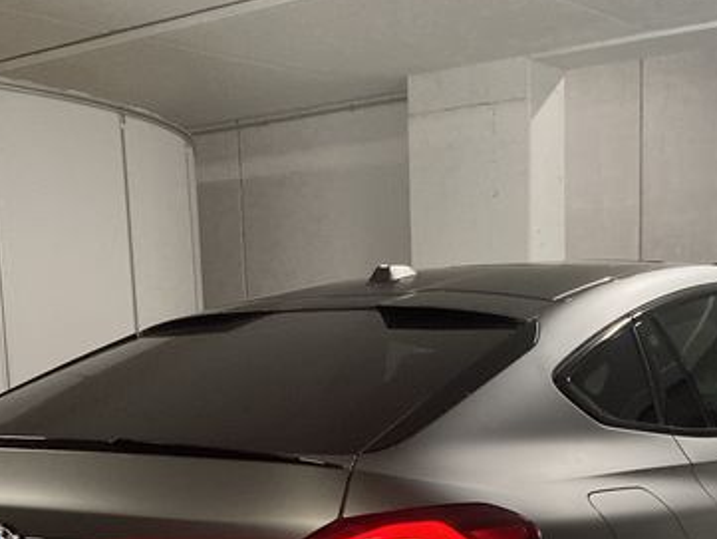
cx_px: 413
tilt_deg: -7.0
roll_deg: +2.6
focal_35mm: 62
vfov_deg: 22.5
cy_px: 569
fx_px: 1285
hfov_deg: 31.1
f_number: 1.8
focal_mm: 3.99
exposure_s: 1/47
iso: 320
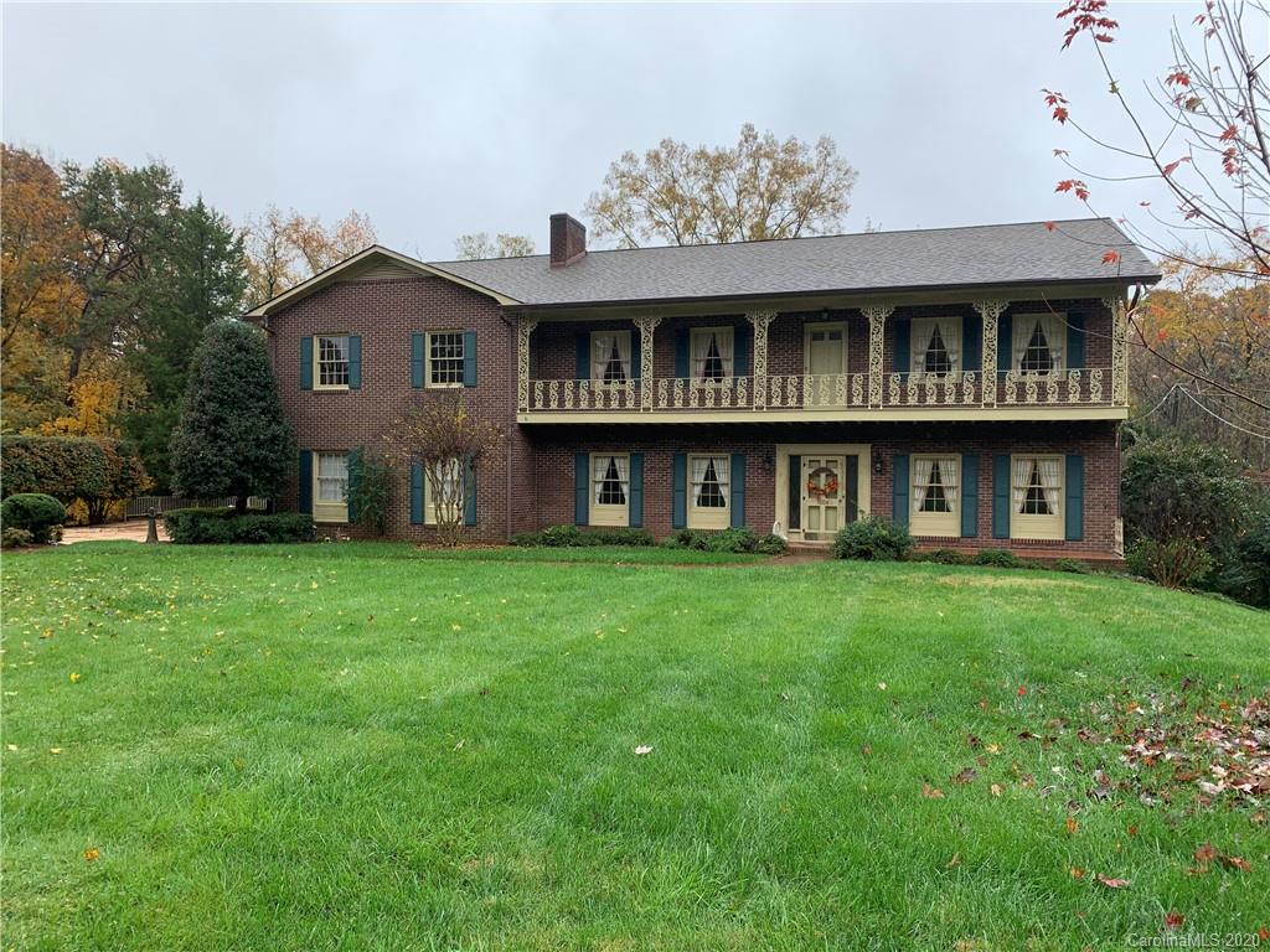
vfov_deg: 53.1
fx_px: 954
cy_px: 476
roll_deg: -0.7
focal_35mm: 26
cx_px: 635
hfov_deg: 67.3
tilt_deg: -0.1
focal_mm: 4.25
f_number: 1.8
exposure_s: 1/822
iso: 25
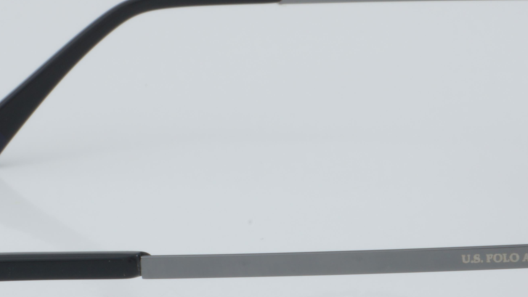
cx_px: 288
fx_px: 2506
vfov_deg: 6.8
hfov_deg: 12.0
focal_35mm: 179
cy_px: 190
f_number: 32
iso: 100
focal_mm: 50
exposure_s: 1/3
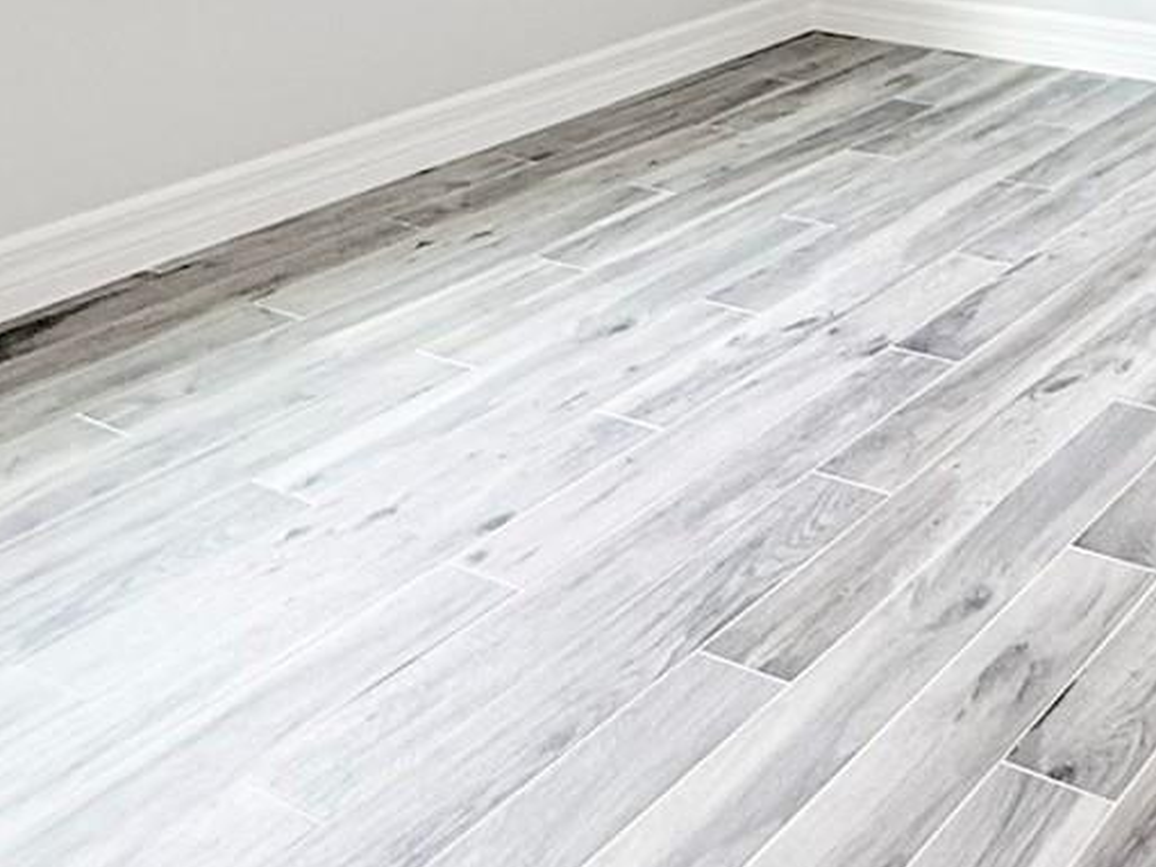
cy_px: -422
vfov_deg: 25.2
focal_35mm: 44
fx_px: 1470
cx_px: 1397
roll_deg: +0.9
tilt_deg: +2.0
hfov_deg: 34.2
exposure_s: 1/60
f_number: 2.2
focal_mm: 2.22
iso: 400
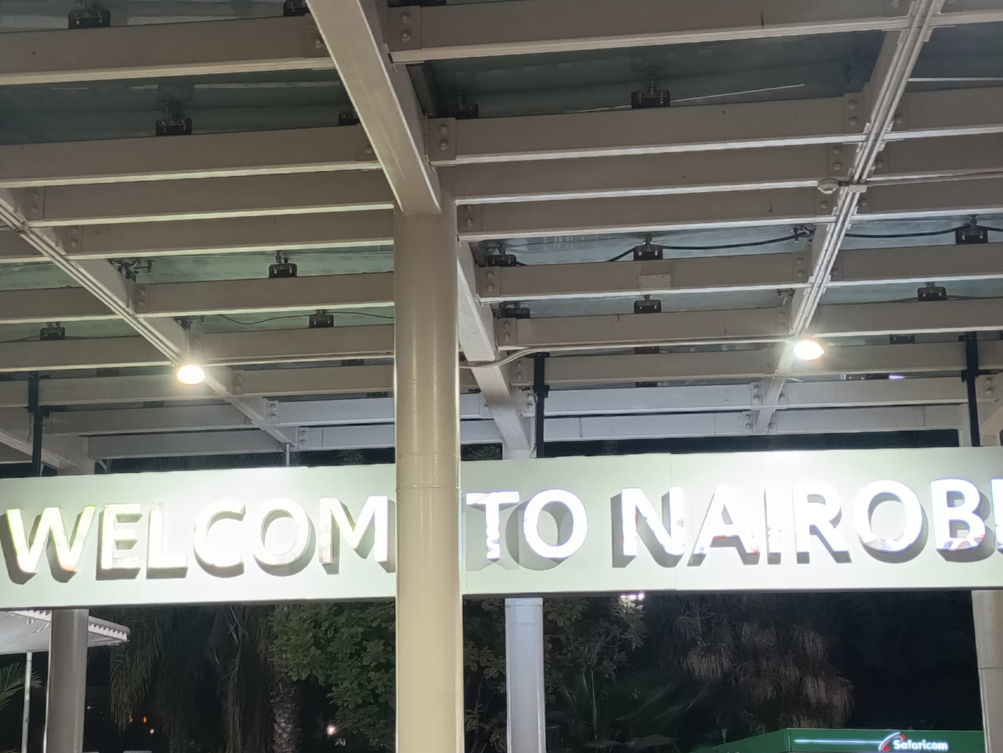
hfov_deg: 32.7
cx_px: 436
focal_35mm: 59
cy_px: 385
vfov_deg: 24.8
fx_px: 1710
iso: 363
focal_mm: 5.27
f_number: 1.7
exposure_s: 1/33.3
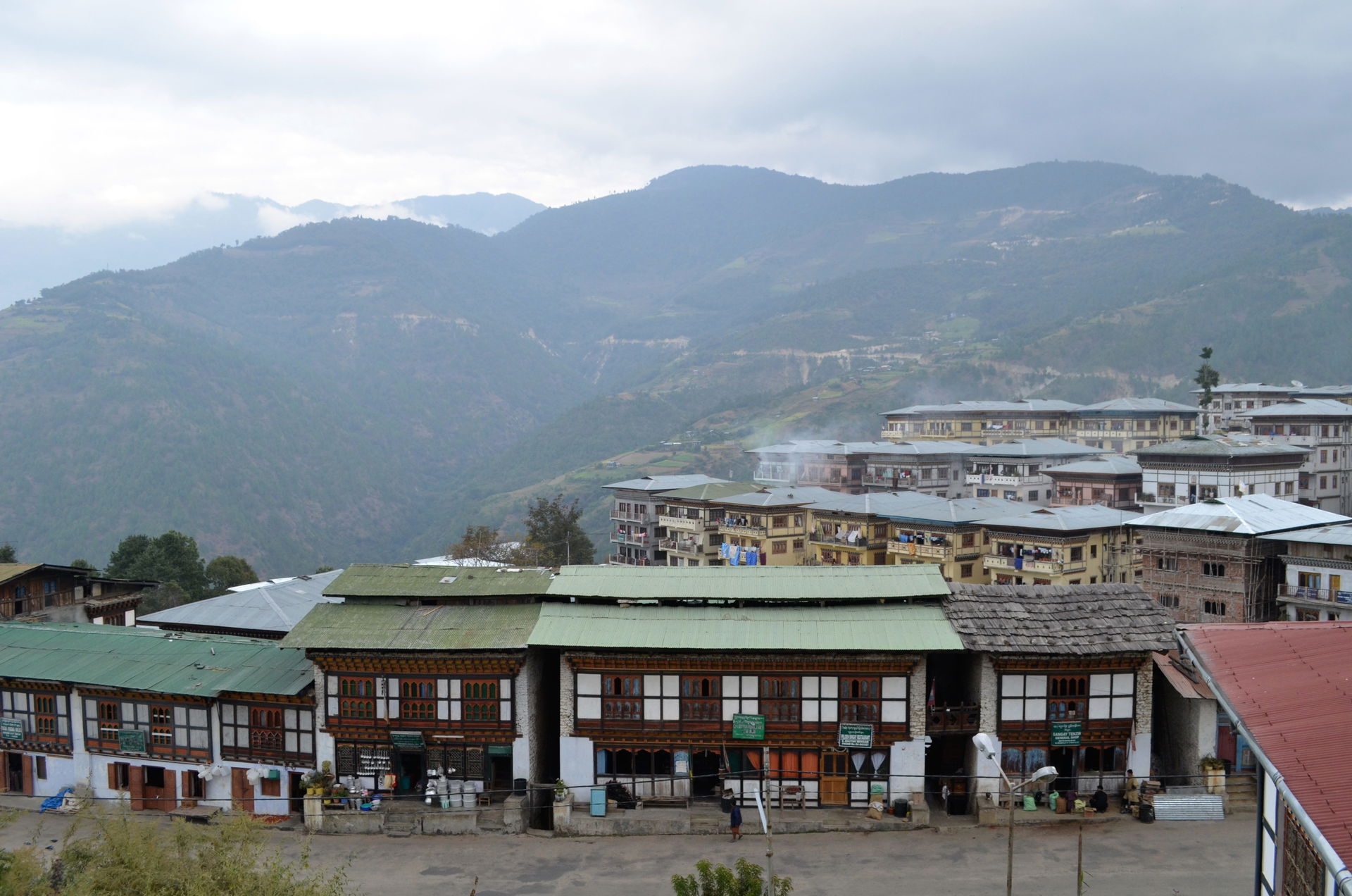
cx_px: 676
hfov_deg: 62.0
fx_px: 1124
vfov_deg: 43.4
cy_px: 448
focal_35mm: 30
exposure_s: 1/200
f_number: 8
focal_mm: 20
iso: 400
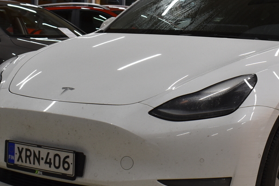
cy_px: 60
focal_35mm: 89
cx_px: 195
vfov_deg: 15.3
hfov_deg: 22.7
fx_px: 689
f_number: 4.8
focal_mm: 22
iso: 400
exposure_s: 1/90
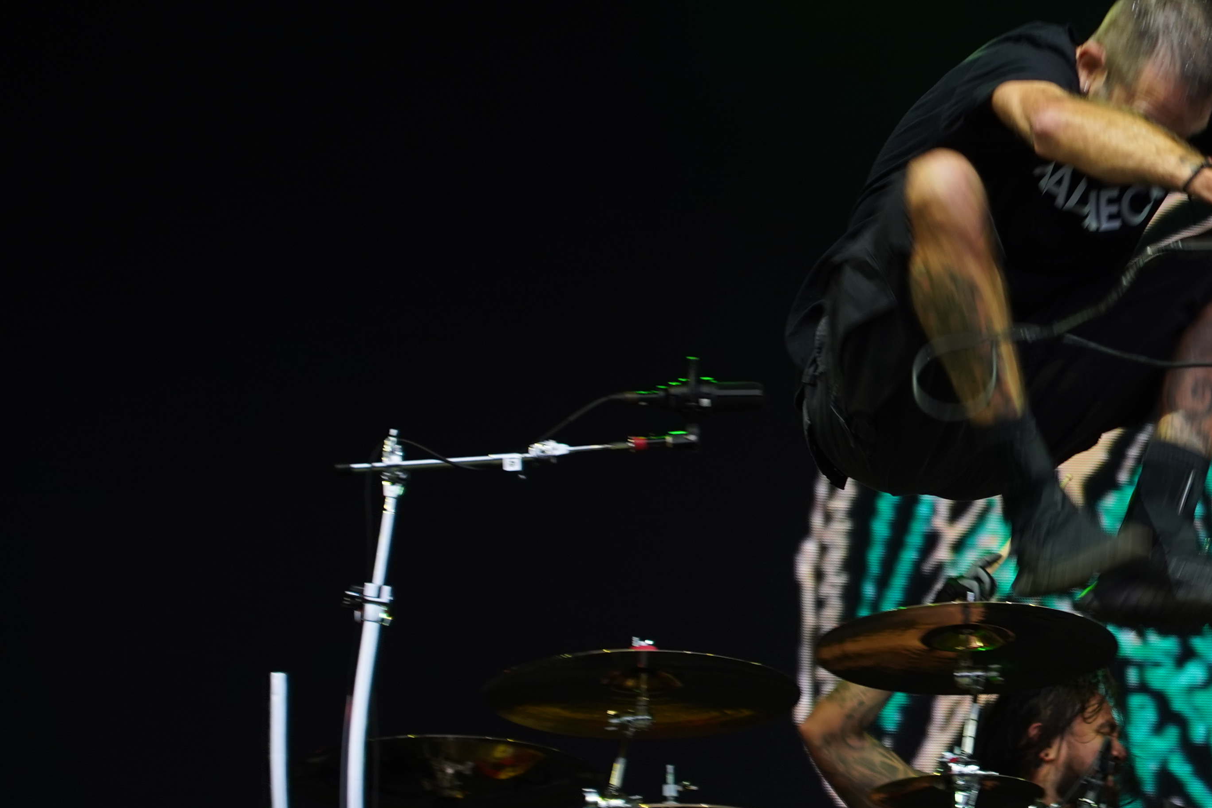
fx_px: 5621
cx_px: 1295
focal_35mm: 167
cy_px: 440
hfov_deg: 12.1
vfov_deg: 8.2
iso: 250
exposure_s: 1/125
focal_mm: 76
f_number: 4
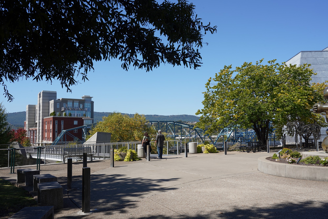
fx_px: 310
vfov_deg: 38.9
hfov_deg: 55.8
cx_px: 164
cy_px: 110
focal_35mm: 34
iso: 100
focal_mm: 34
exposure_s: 1/100
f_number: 13
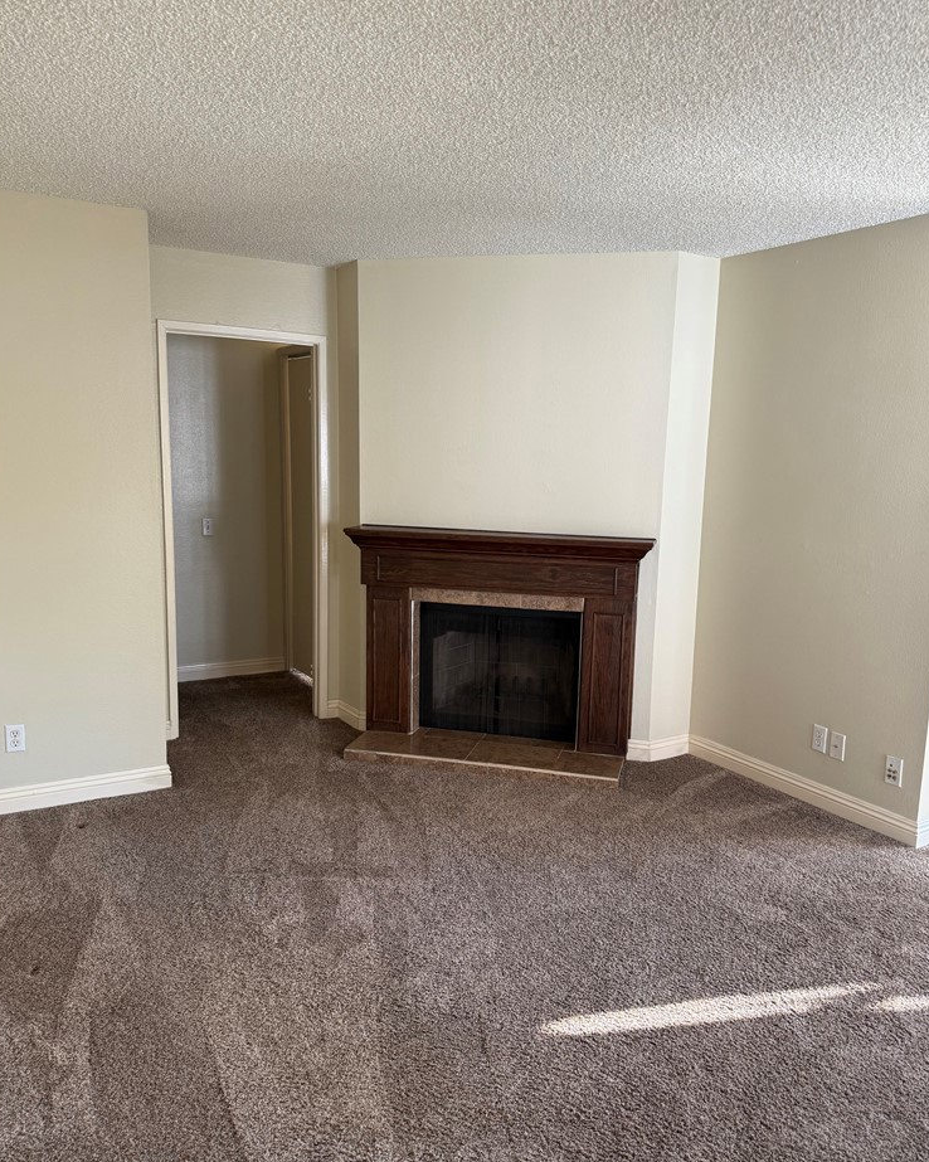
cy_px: 603
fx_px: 894
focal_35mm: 26
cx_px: 471
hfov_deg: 54.9
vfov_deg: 66.0
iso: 160
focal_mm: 6.76
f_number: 1.78
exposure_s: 1/121
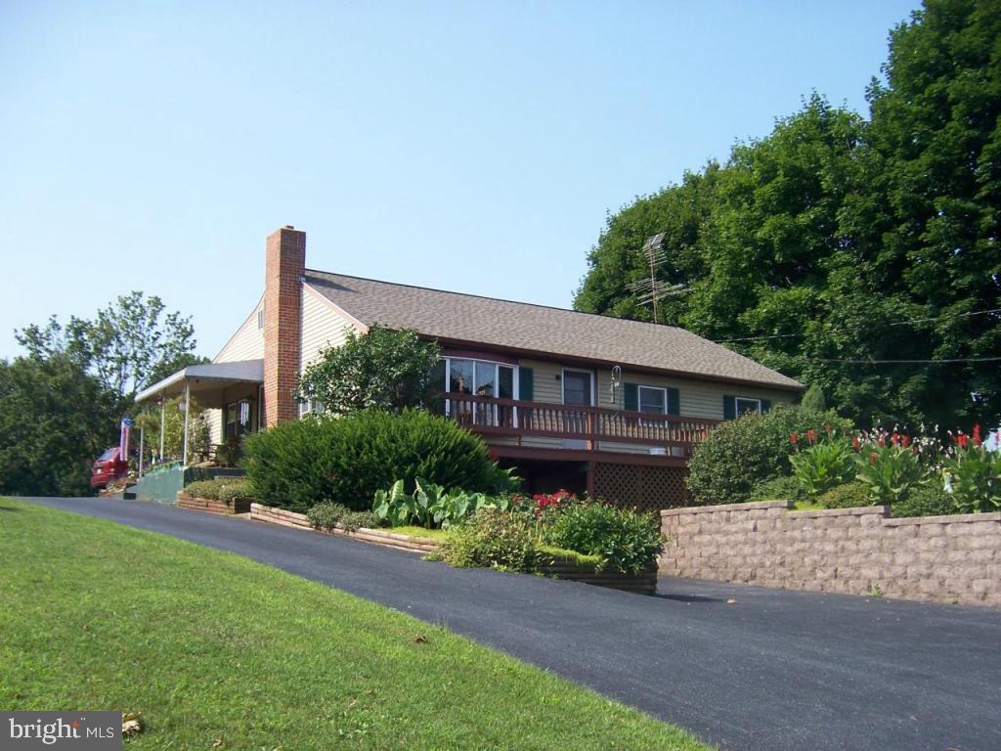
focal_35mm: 36
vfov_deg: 39.7
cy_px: 376
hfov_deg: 51.4
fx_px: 1041
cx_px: 500
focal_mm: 6.2
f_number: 2.8
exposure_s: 1/800
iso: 80
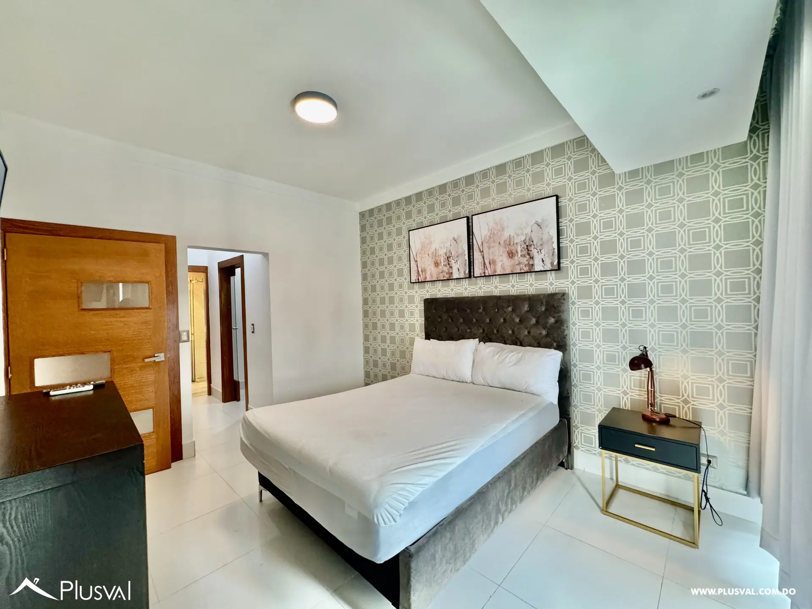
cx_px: 406
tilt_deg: -0.7
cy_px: 304
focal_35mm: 14
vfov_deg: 85.7
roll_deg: +1.5
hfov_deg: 102.1
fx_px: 328
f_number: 2.2
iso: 320
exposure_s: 1/120
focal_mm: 2.22
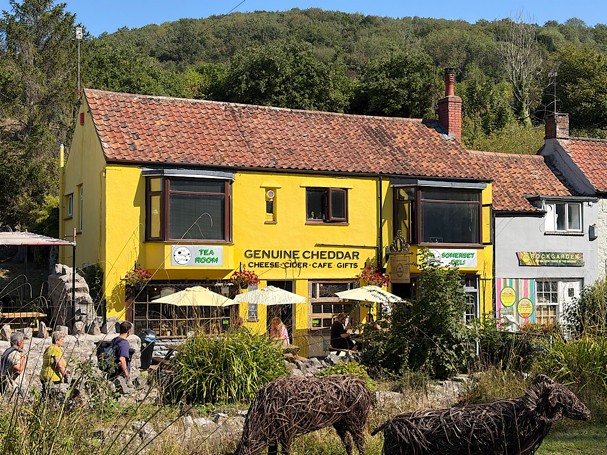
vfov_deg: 28.0
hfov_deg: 36.8
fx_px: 912
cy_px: 228
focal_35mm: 52
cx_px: 304
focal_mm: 5.96
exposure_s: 1/2639
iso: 32
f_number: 1.6
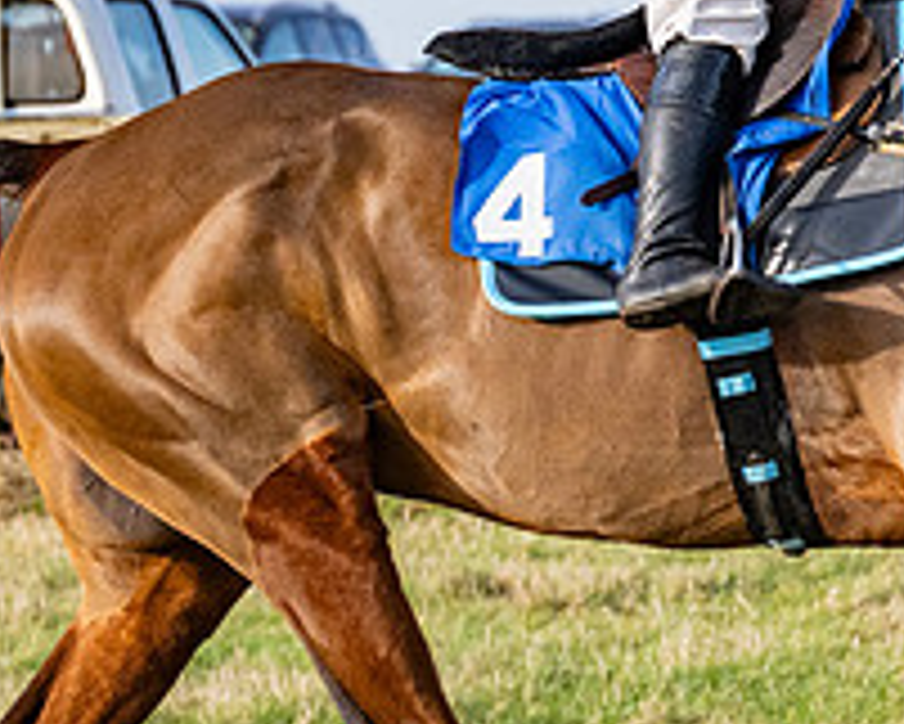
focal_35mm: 365
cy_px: 314
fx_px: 9770
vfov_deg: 4.2
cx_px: 877
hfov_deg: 5.3
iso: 800
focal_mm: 98
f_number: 4
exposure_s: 1/6400
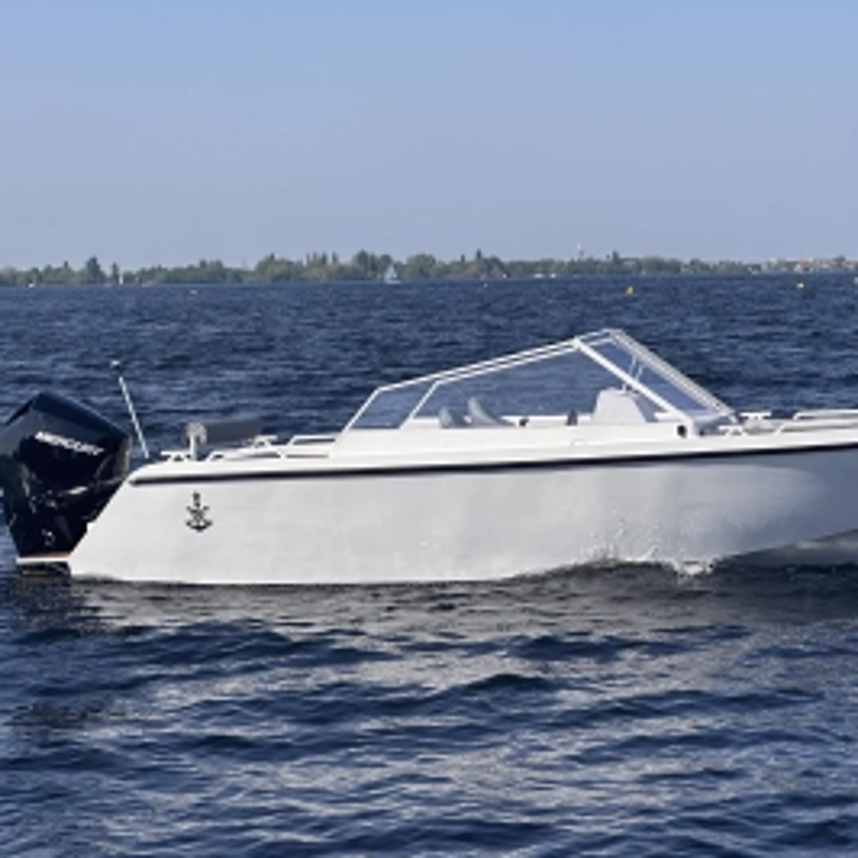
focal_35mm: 92
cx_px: 574
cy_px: 432
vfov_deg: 18.9
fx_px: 2580
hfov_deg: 18.8
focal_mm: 9
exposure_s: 1/690
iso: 32
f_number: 2.8
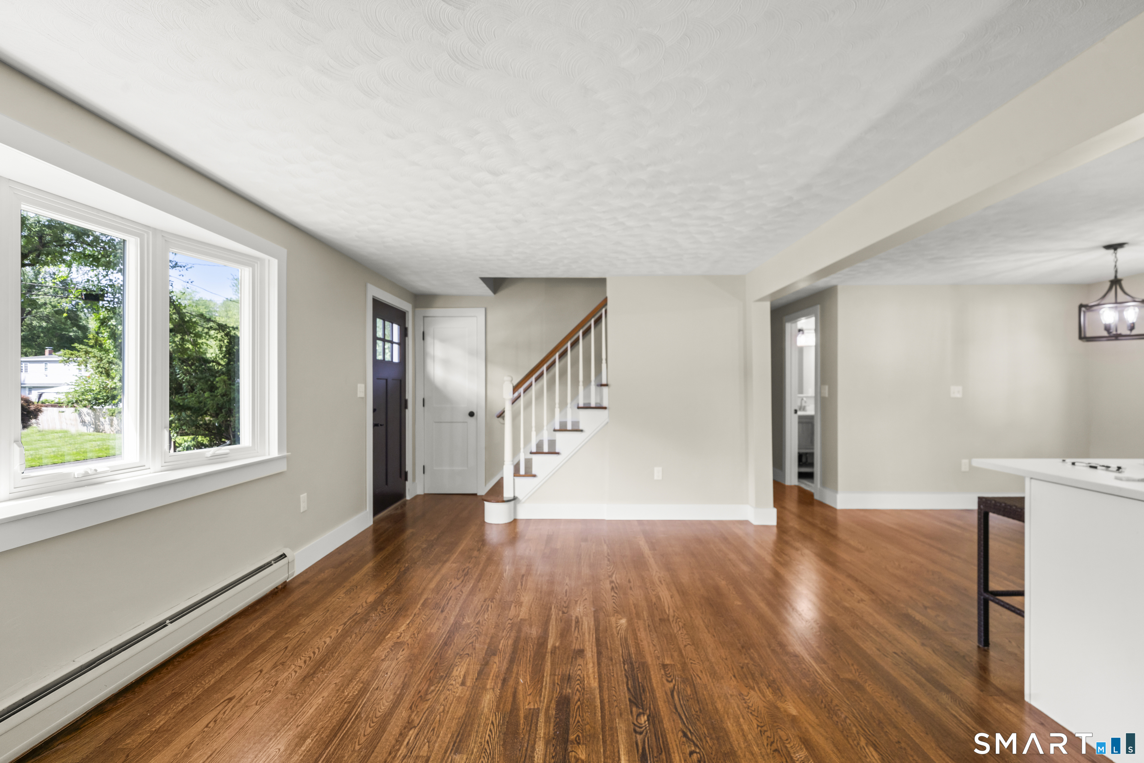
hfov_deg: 104.3
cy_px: 382
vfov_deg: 81.2
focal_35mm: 14
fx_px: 445
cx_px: 572
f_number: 8
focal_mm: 14
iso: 320
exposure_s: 1/10
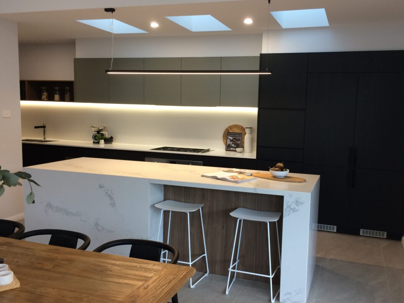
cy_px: 154
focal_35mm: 33
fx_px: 385
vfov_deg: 42.9
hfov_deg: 55.2
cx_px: 227
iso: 40
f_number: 2.2
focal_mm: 4.15
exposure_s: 1/33
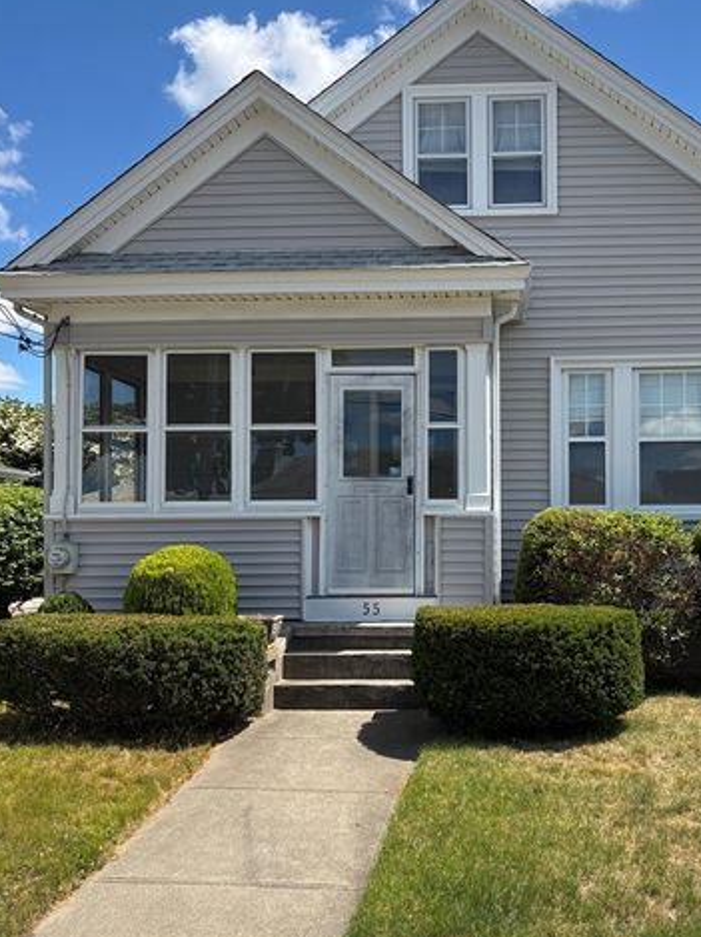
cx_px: 453
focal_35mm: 37
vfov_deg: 50.1
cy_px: 514
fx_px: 1000
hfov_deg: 38.3
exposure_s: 1/2865
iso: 50
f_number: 1.6
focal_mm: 5.96
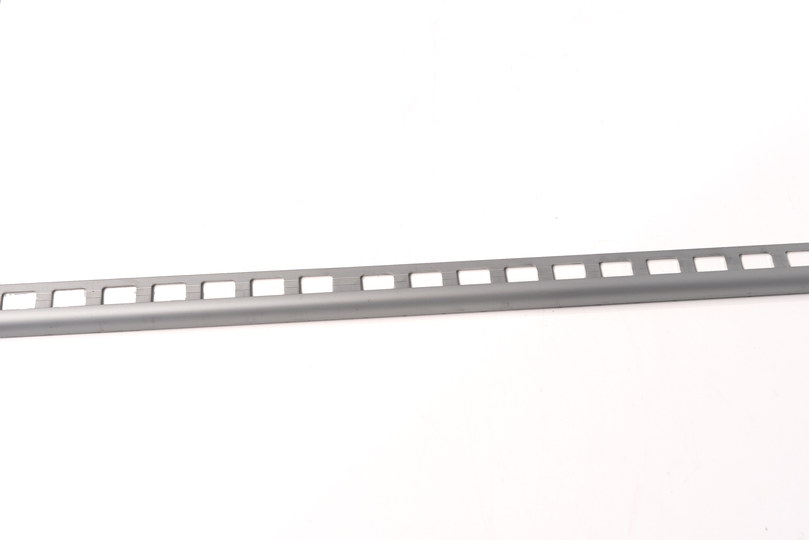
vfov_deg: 27.5
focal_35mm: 49
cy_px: 270
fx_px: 1101
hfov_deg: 40.3
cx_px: 404
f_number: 7.1
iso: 400
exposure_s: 1/60
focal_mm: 49
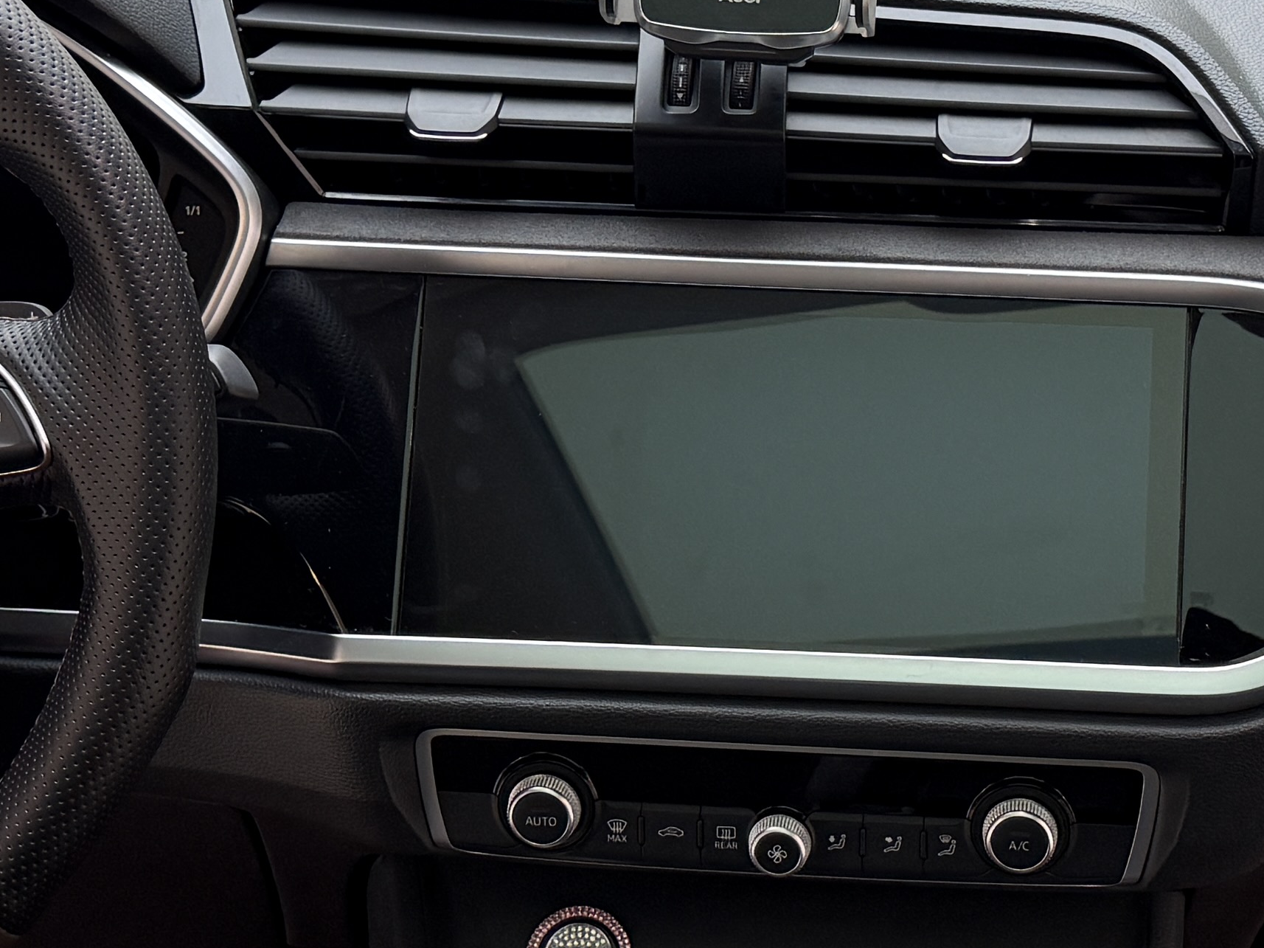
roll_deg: -0.6
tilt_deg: -19.1
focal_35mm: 80
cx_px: 773
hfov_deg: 24.4
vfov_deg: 18.4
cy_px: 426
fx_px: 2921
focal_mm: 6.76
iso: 125
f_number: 1.78
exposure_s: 1/100
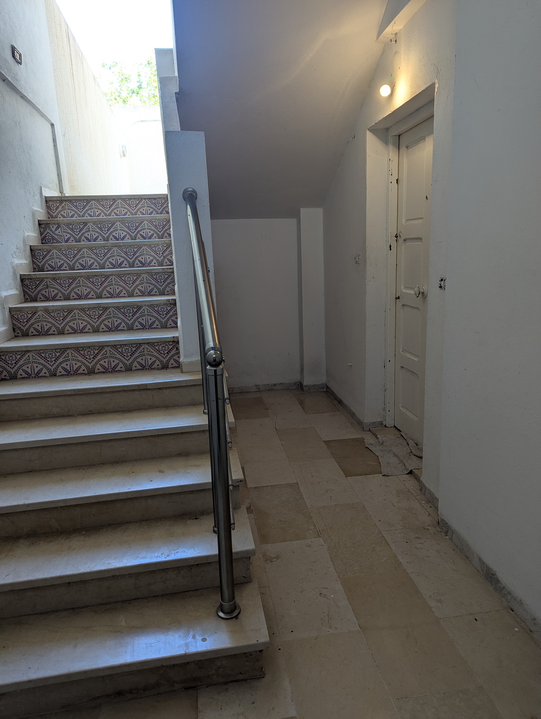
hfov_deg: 56.9
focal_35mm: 24
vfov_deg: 71.5
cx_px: 270
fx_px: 499
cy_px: 360
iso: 42
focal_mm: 6.81
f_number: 1.85
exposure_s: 1/100
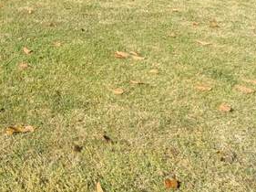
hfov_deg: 21.1
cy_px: -95
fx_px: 539
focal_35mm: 73
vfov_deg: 18.0
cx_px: -162
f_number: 2.2
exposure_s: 1/1603
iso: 49
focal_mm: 2.35
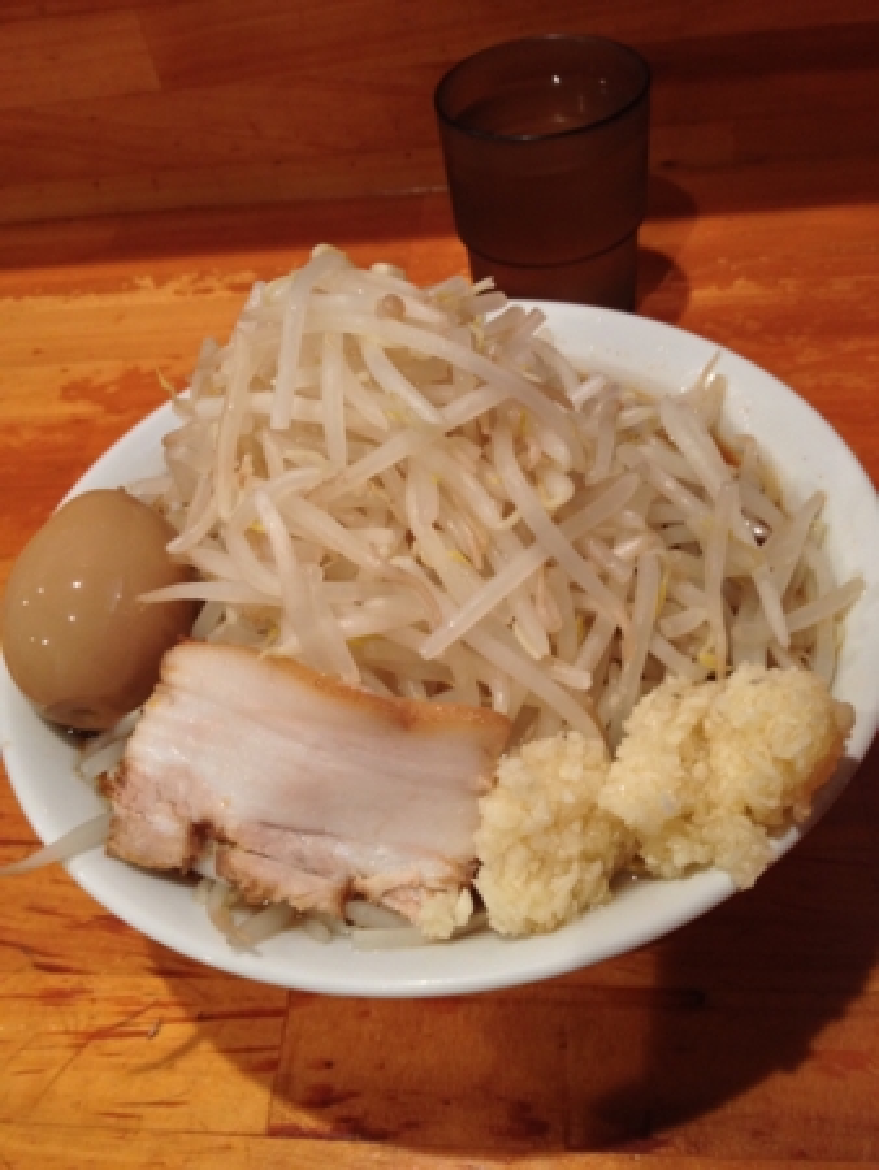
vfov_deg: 52.6
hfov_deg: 40.7
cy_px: 585
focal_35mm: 35
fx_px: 1184
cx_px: 440
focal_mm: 4.28
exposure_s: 1/20
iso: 160
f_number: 2.4
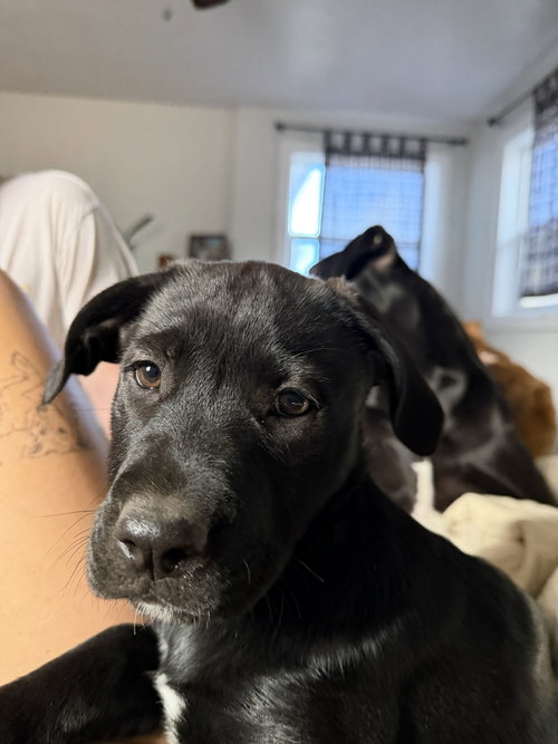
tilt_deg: -6.4
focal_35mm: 24
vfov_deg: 71.6
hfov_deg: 56.8
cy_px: 372
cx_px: 279
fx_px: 516
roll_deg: -5.1
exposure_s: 1/60
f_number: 1.78
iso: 800
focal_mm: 6.76
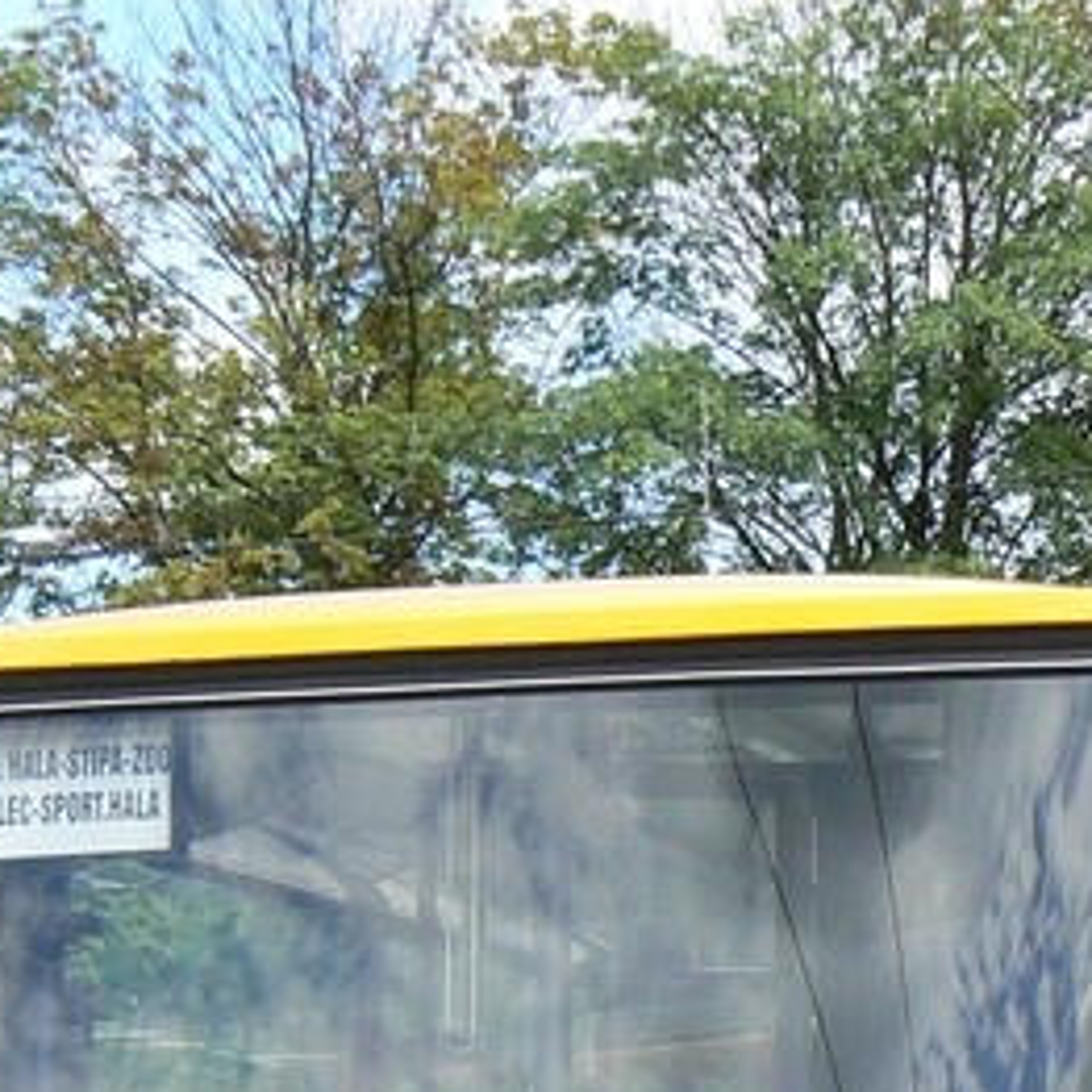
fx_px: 5532
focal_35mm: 155
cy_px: 1323
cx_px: 446
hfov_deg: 11.3
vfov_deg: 11.1
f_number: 3.6
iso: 100
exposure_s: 1/500
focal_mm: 8.4
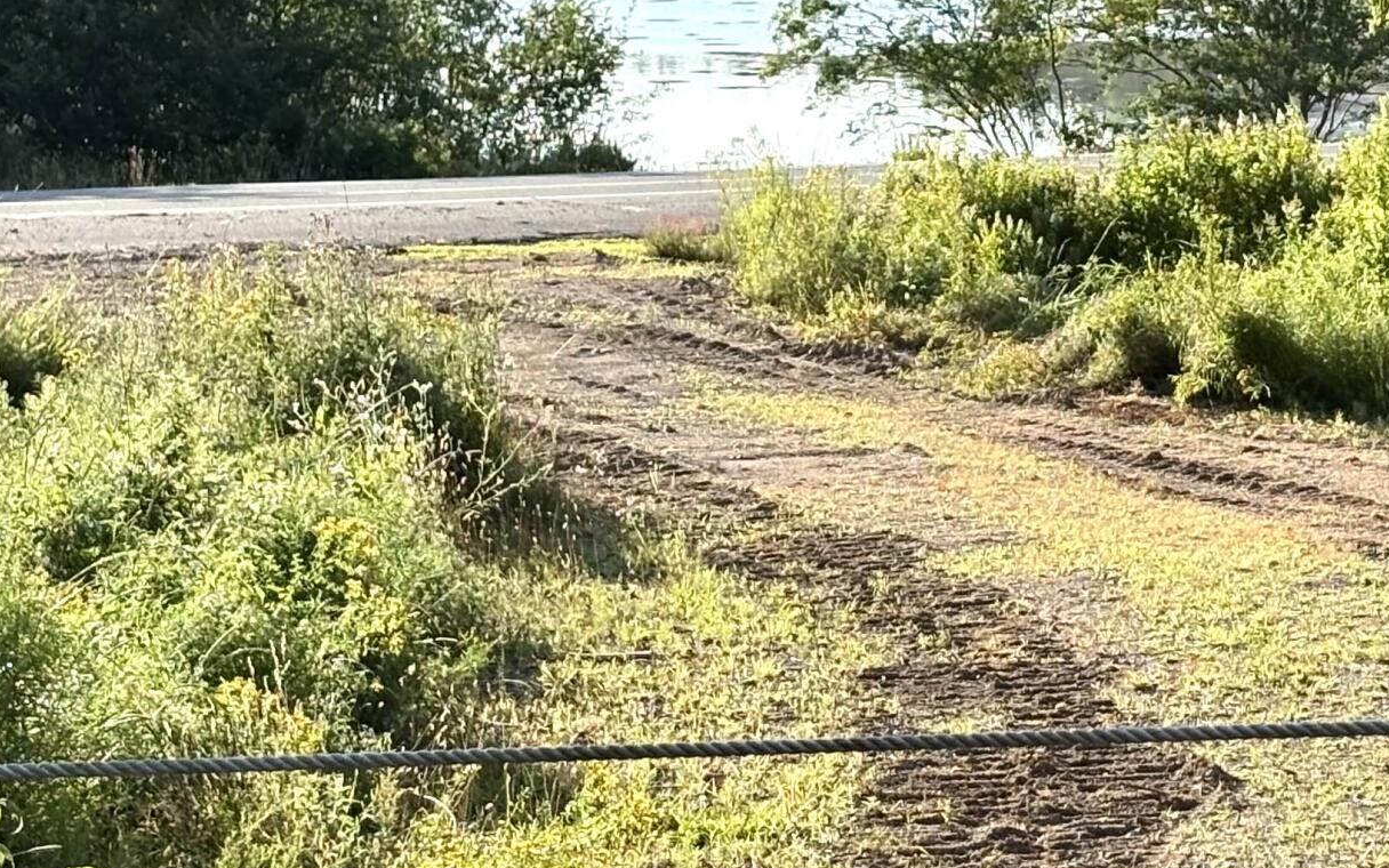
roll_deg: -0.1
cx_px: 1031
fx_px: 5148
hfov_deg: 15.3
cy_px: 388
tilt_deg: -6.1
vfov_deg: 9.6
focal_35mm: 136
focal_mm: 5.96
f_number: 1.6
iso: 50
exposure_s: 1/1553
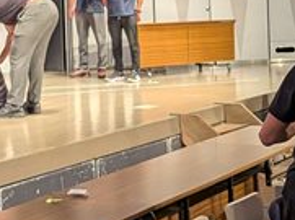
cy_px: 7
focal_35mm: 103
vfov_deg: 14.1
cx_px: 103
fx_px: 876
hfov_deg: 19.1
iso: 32
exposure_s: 1/120
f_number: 1.7
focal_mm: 4.53
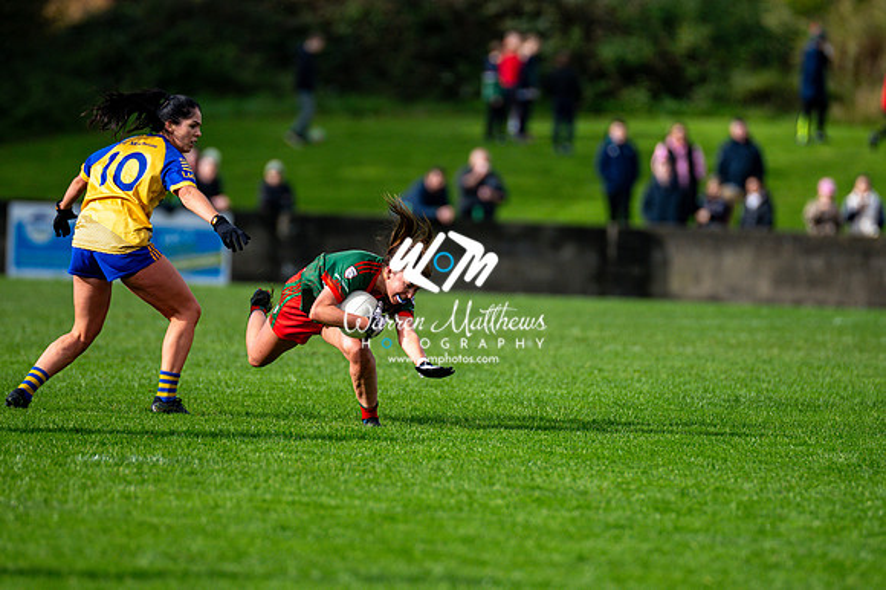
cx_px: 443
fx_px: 11068
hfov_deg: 4.6
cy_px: 295
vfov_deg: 3.1
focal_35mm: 450
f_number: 2.8
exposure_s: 1/3200
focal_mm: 300
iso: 200
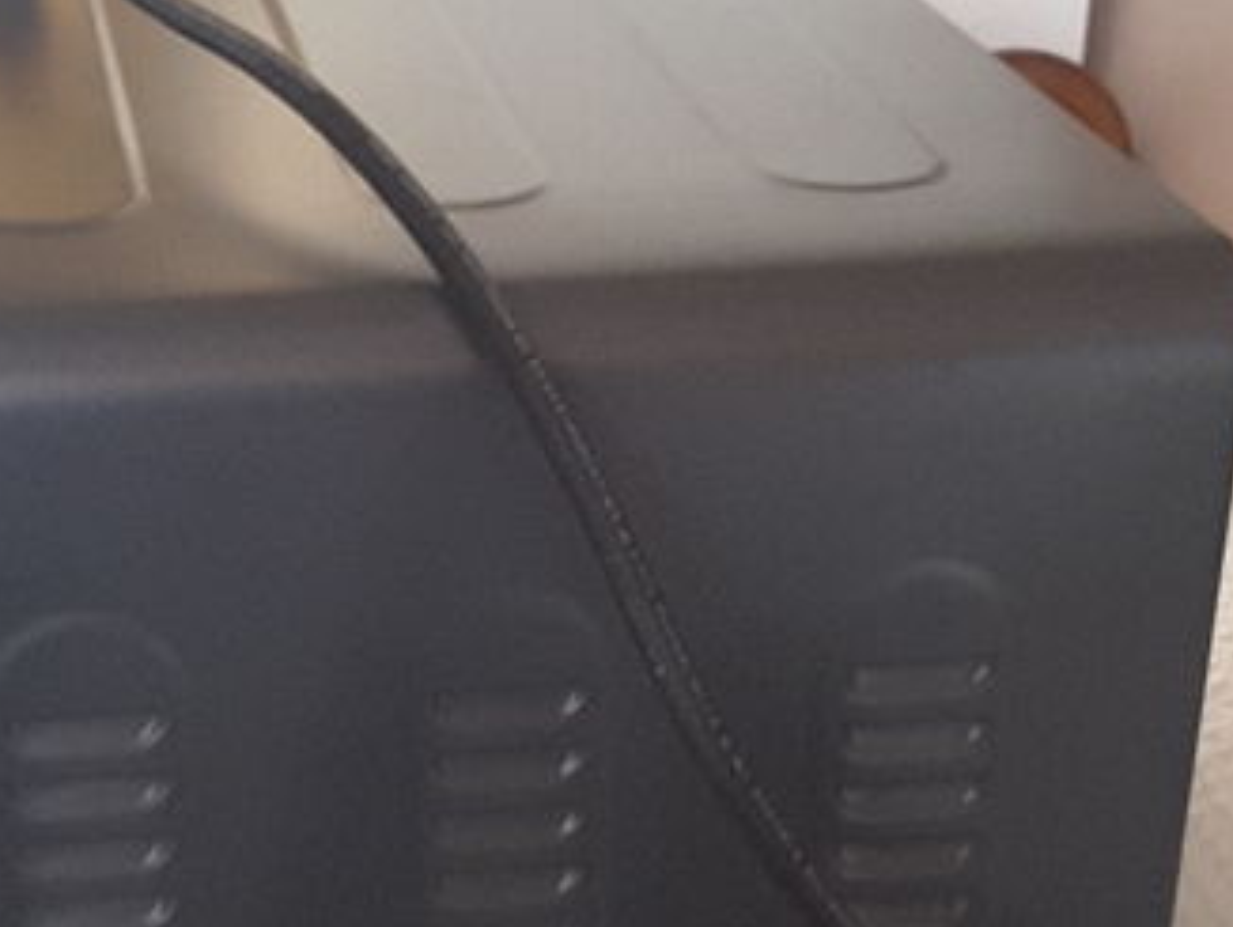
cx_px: 378
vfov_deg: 15.4
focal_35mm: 95
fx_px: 3386
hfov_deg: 20.5
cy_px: 840
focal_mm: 2.9
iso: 250
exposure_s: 1/17
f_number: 1.9
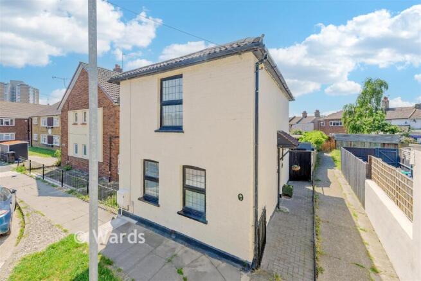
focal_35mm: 14
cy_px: 140
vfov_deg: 81.2
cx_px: 210
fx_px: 164
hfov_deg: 104.2
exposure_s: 1/200
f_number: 8
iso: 100
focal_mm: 14
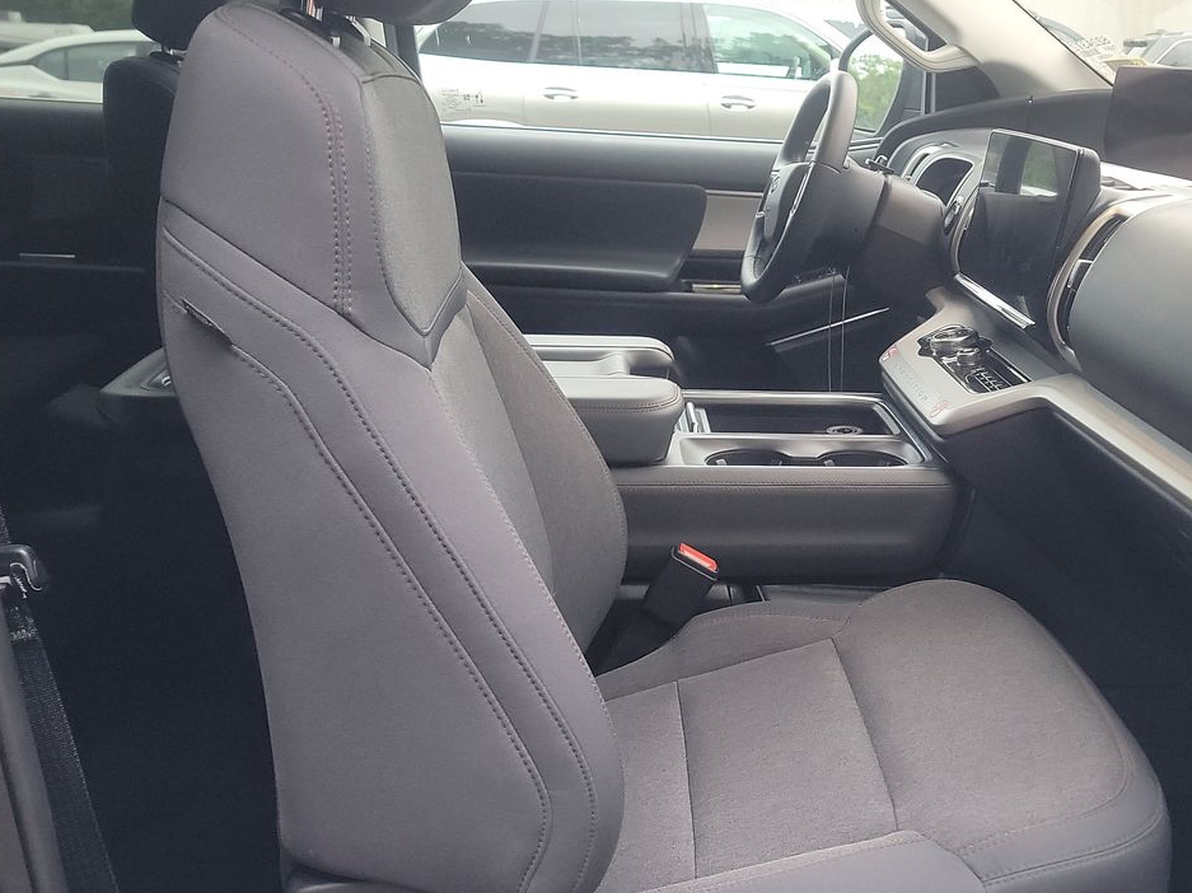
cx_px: 720
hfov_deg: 45.5
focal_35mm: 41
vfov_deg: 35.0
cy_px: 534
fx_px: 1411
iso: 490
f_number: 1.8
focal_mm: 6.7
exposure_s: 1/59
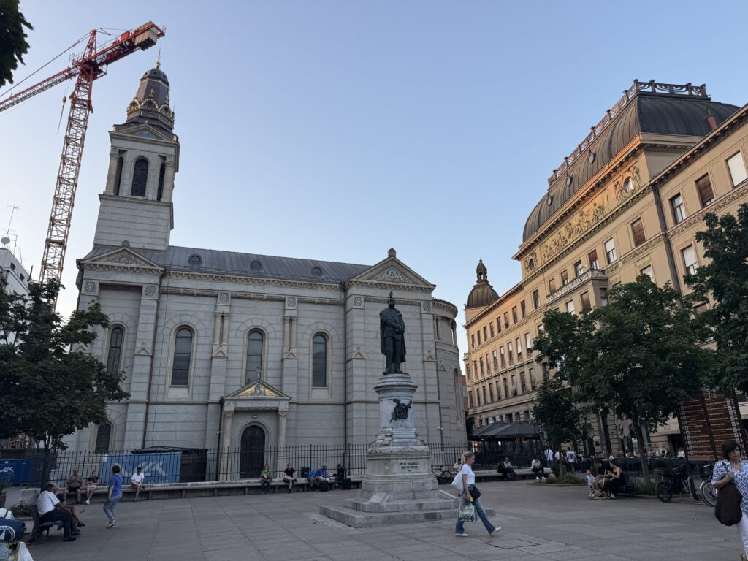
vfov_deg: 56.8
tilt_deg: +18.1
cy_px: 280
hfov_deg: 71.6
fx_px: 519
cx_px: 374
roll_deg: +2.1
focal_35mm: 24
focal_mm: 6.76
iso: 80
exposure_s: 1/598
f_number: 1.78
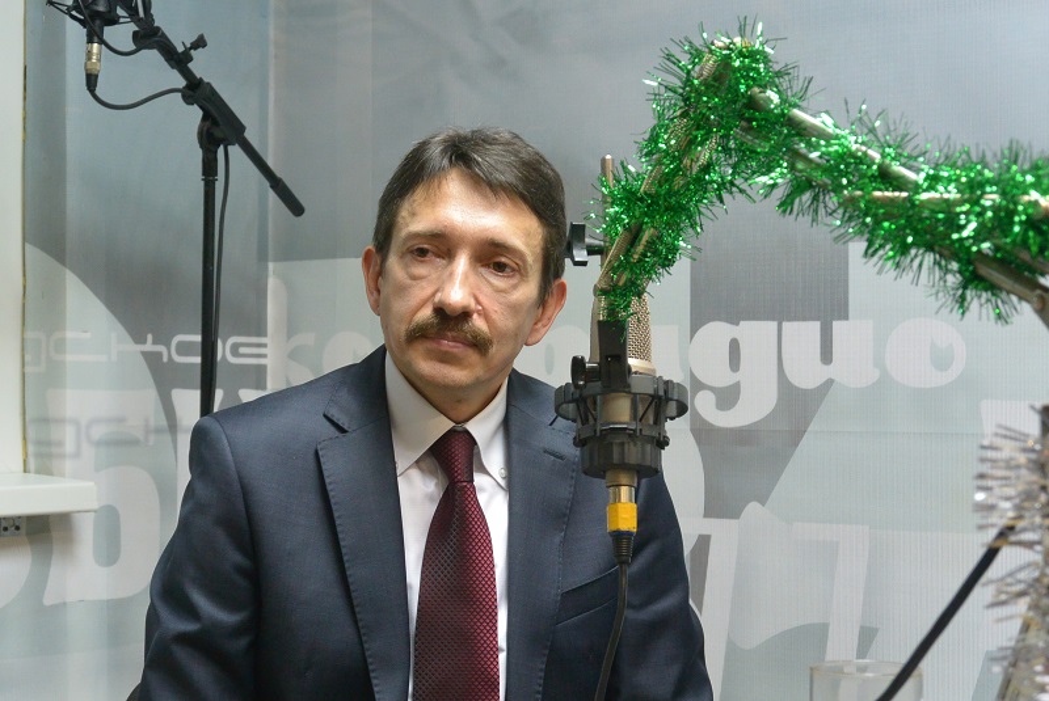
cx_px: 524
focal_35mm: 69
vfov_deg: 19.8
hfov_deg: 29.2
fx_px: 2012
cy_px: 350
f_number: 5.6
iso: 800
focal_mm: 25.8
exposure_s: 1/20
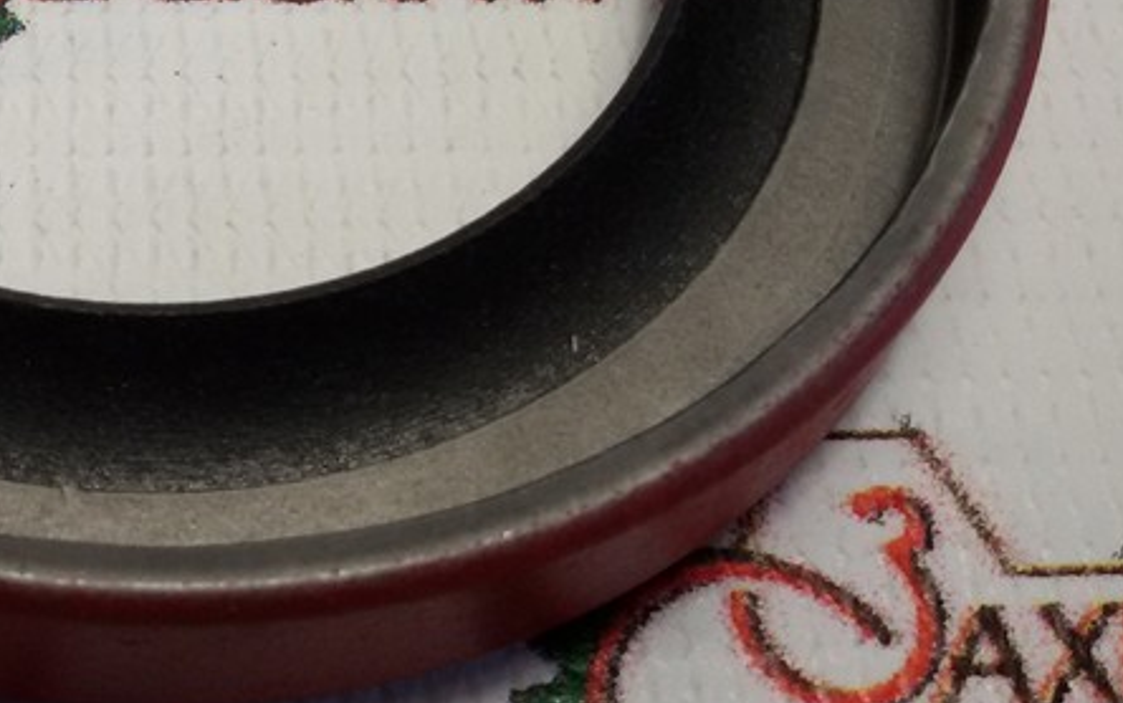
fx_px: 2266
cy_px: 0
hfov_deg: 26.5
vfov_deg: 17.2
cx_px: 30
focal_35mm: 74
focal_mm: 2.93
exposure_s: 1/100
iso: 80
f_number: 2.4
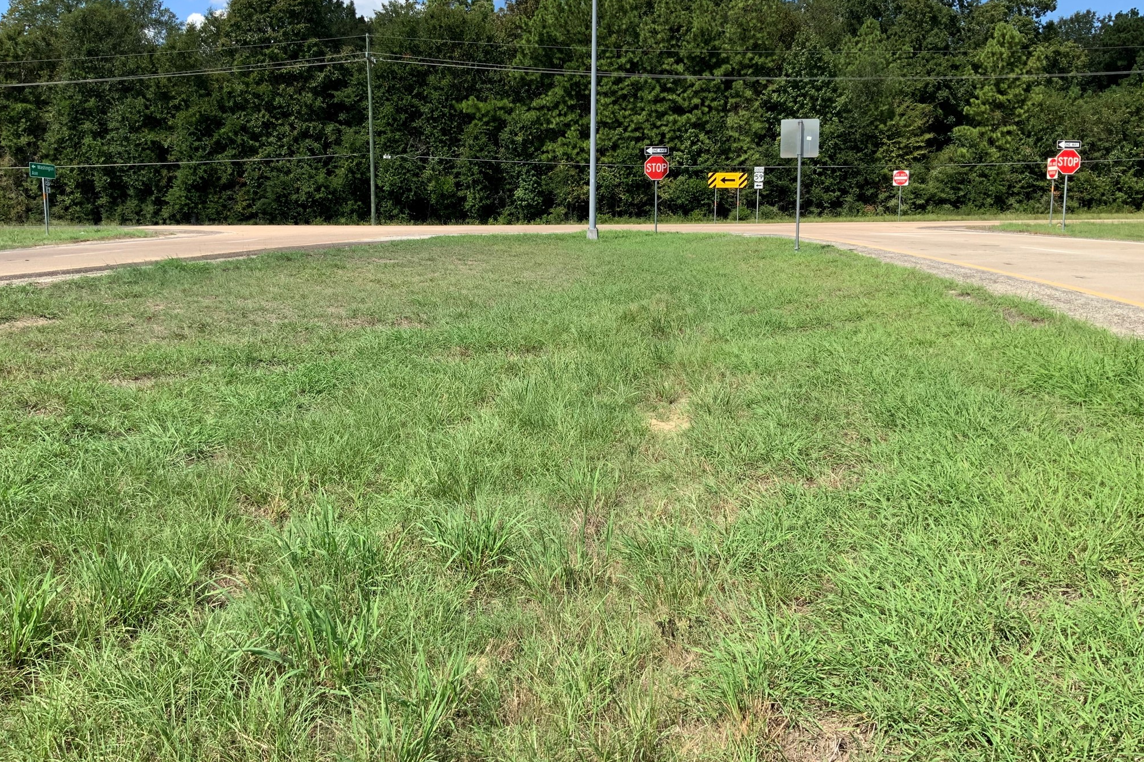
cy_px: 337
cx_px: 558
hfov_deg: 60.3
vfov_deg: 42.2
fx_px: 985
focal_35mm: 31
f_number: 1.8
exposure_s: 1/1311
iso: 16
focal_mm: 3
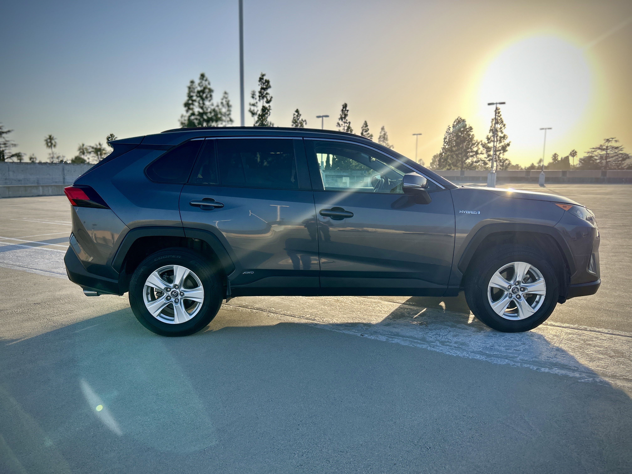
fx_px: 475
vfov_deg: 53.1
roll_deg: -0.3
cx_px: 316
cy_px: 237
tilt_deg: -8.1
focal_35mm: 26
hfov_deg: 67.3
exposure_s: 1/3460
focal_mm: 5.7
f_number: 1.5
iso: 50
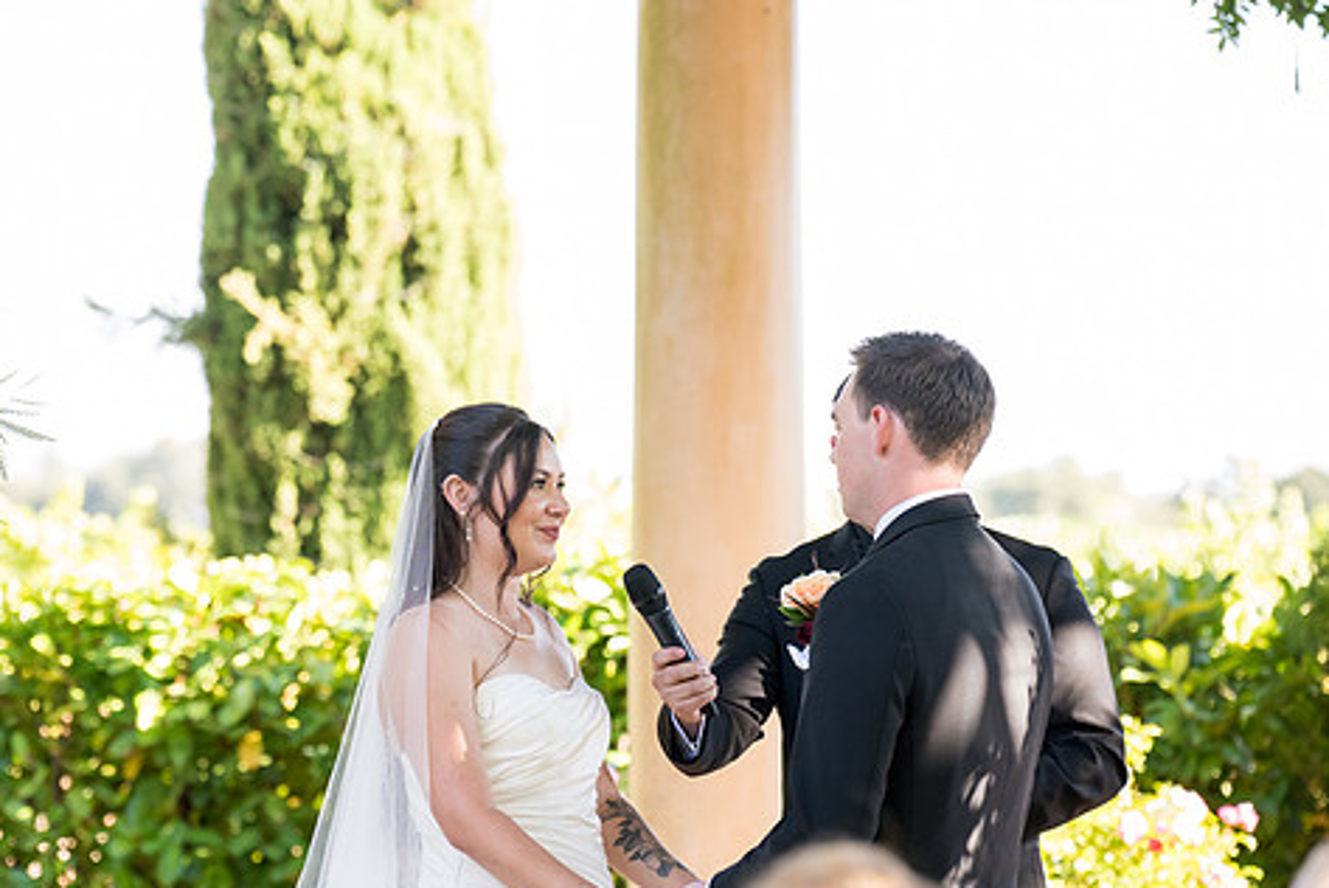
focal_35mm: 163
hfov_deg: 12.6
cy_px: 476
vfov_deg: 8.4
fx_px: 6021
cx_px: 539
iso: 800
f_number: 4
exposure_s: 1/400
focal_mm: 133
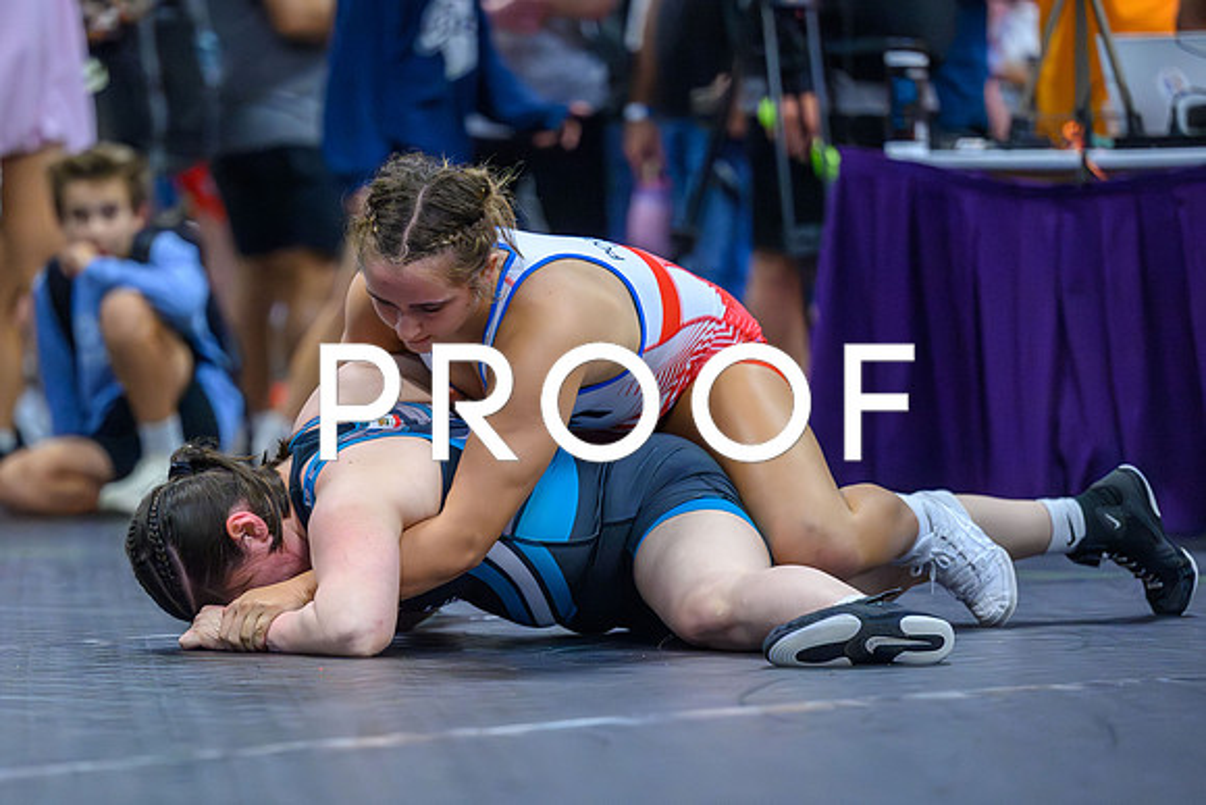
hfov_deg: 8.9
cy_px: 458
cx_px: 480
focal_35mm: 230
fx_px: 7713
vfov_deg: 6.0
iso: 18000
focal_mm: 175
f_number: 2.8
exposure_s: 1/800
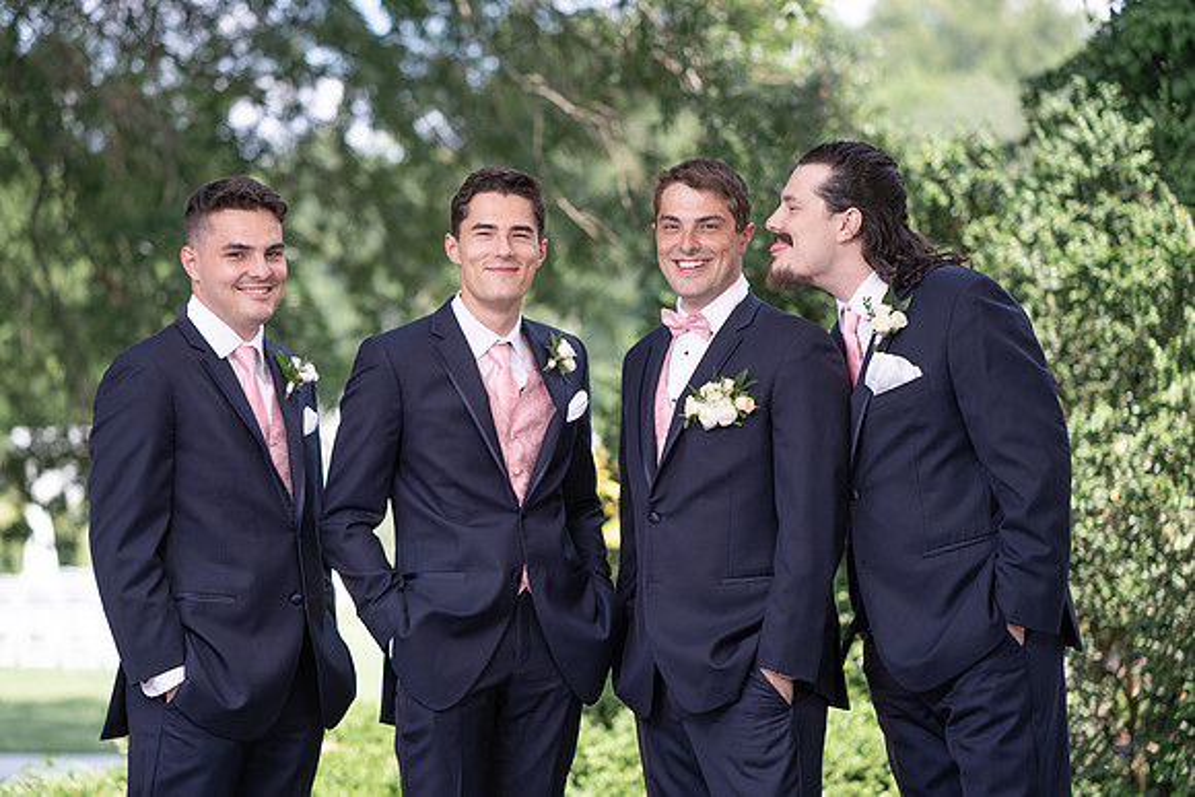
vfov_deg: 15.7
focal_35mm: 87
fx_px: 2898
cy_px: 399
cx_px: 588
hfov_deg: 23.3
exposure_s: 1/1000
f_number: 2.2
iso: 100
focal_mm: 85
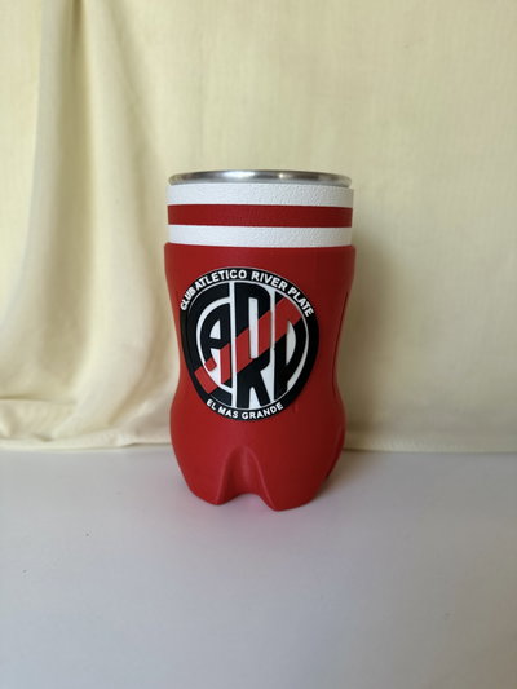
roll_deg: -1.9
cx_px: 258
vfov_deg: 71.6
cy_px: 344
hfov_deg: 56.8
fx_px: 478
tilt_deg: -13.4
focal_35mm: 24
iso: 80
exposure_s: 1/121
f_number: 1.78
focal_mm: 6.86
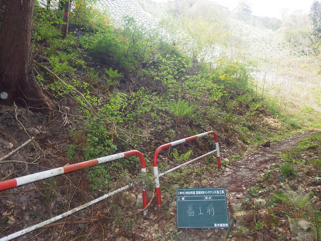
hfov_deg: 69.4
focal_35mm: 25
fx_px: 232
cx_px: 160
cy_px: 120
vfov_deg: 54.9
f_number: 2.8
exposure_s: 1/320
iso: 250
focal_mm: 4.5
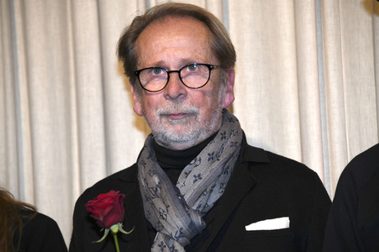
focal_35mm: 180
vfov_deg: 7.6
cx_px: 190
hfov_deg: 11.4
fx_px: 1894
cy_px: 126
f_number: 6.3
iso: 2000
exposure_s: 1/125
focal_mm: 180
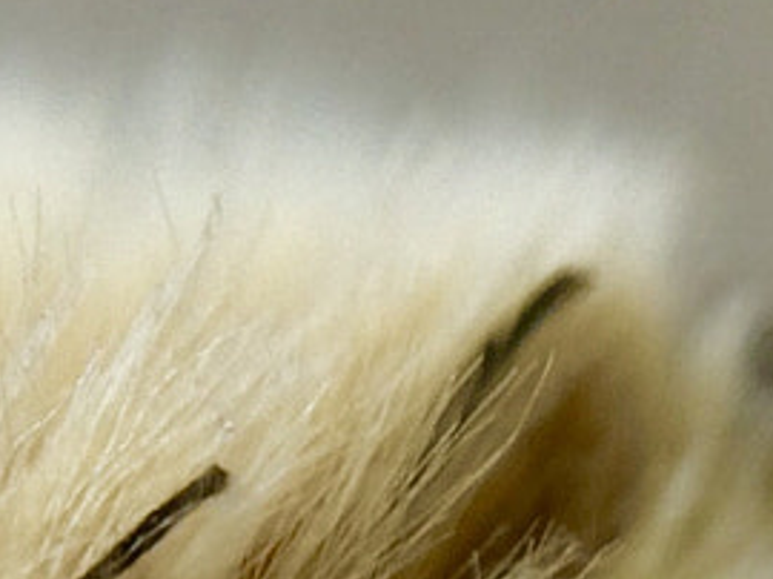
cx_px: 269
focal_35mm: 172
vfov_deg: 8.5
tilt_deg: -28.0
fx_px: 3837
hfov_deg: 11.5
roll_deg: +27.4
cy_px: 834
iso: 40
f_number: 2.2
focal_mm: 4.15
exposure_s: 1/100
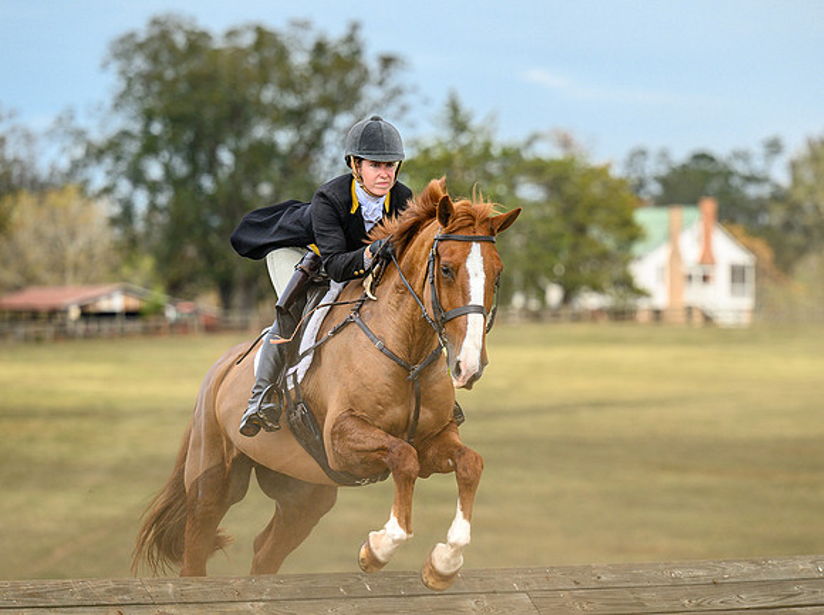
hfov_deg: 8.8
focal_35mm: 224
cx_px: 457
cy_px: 280
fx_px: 5325
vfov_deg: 6.6
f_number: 3.5
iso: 400
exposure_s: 1/1000
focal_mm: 165
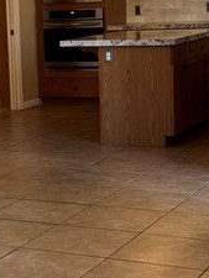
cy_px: 100
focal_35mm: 109
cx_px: -16
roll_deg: +3.3
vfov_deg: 18.0
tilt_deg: -7.3
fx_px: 877
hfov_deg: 13.3
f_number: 1.78
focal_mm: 6.76
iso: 125
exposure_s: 1/60
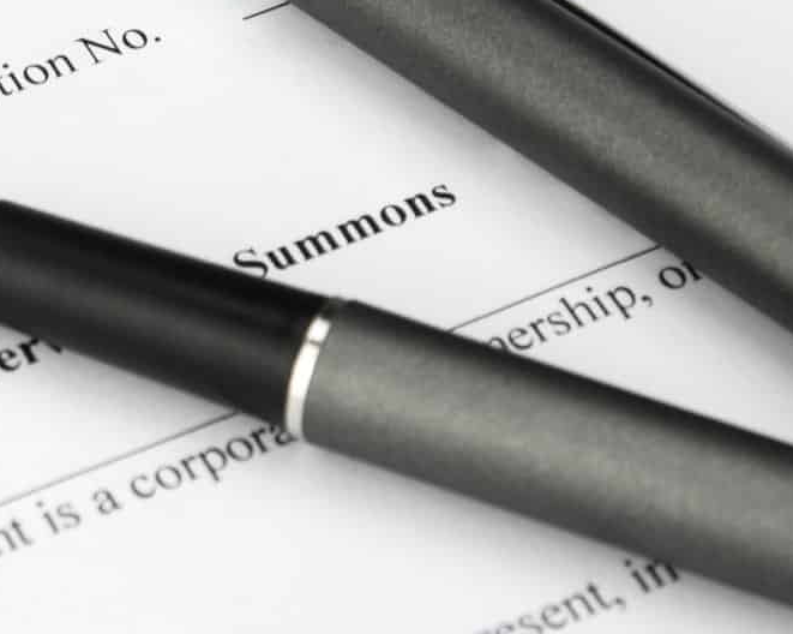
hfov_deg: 7.5
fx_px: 5958
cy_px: 32
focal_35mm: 254
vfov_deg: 6.1
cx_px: -161
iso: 100
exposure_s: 1/15
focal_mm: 62
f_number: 11
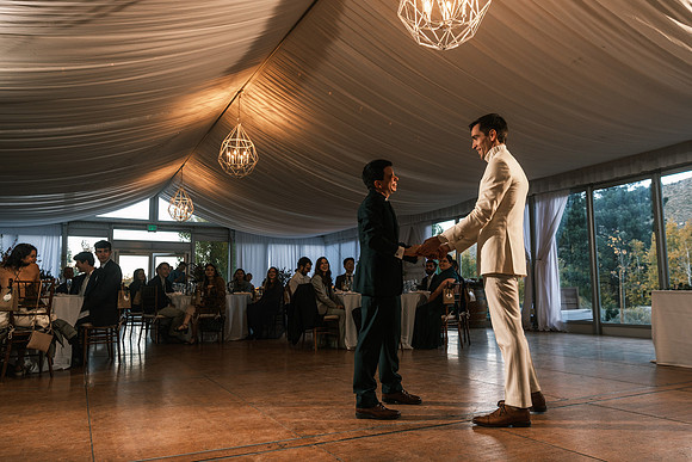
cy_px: 231
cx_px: 346
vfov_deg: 48.0
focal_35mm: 27
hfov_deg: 67.4
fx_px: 519
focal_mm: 18
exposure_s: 1/250
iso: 400
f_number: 3.2
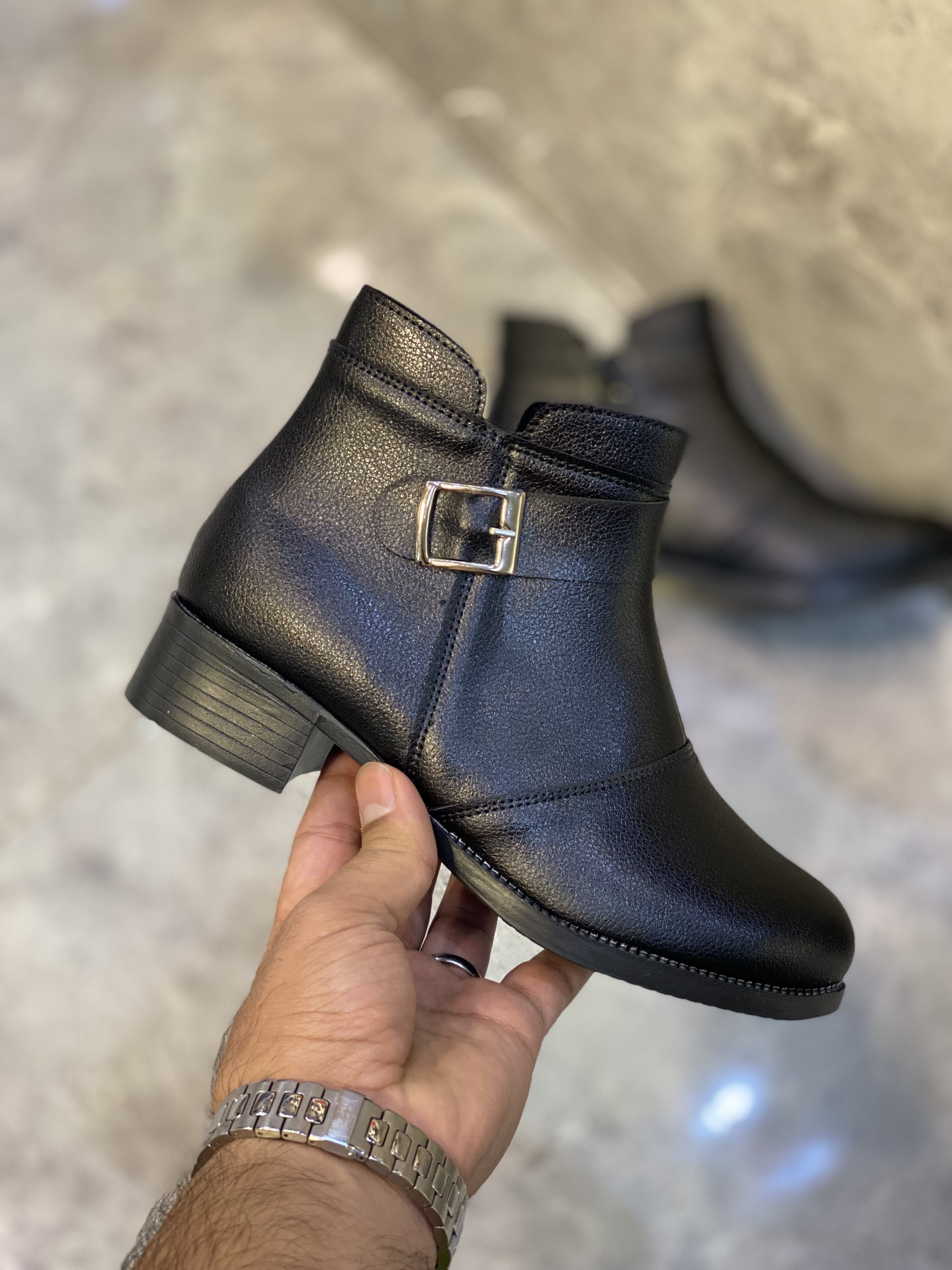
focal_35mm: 52
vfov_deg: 36.8
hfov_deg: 28.0
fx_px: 1907
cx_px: 476
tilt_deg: -63.9
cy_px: 635
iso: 160
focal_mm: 6
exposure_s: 1/100
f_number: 2
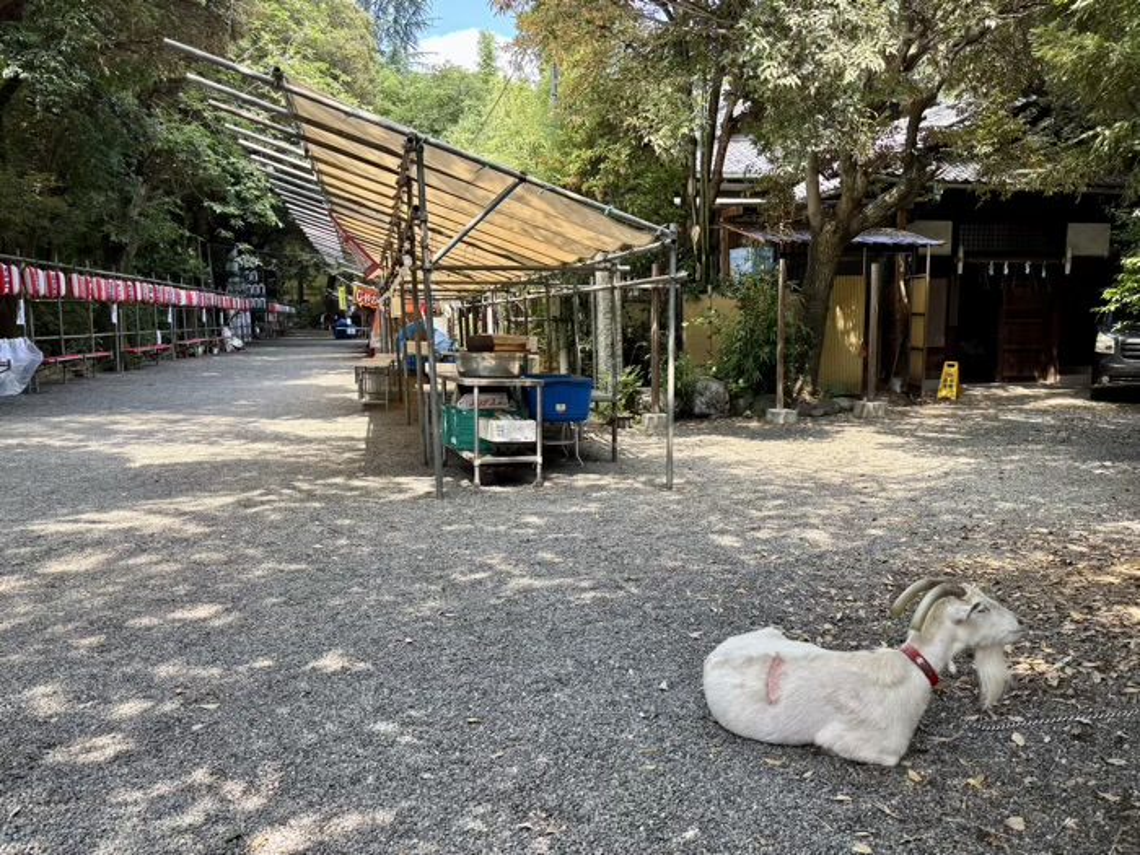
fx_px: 856
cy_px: 428
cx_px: 570
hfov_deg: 67.3
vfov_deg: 53.1
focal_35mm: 26
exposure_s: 1/167
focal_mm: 5.96
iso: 40
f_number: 1.6
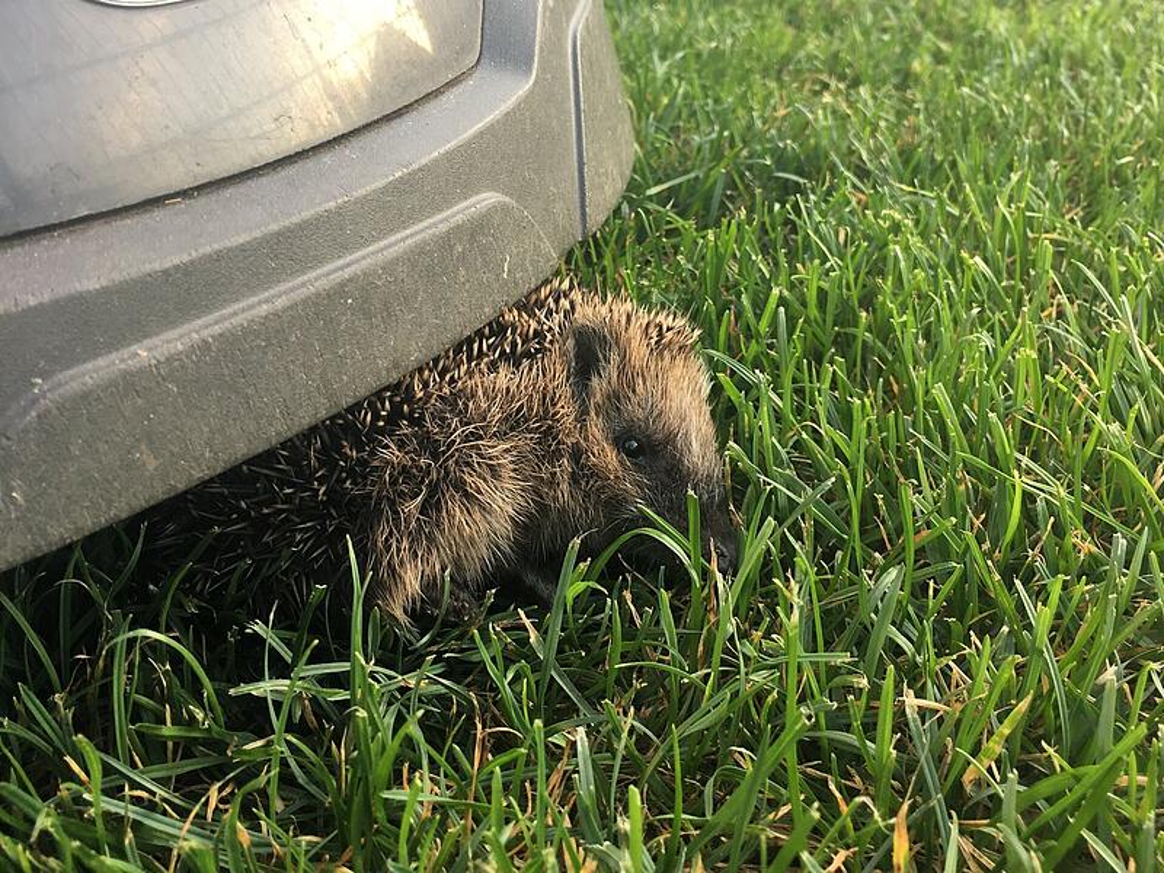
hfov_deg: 61.7
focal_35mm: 29
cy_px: 436
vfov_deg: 48.2
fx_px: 975
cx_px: 582
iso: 32
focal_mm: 4.15
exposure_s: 1/50
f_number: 2.2
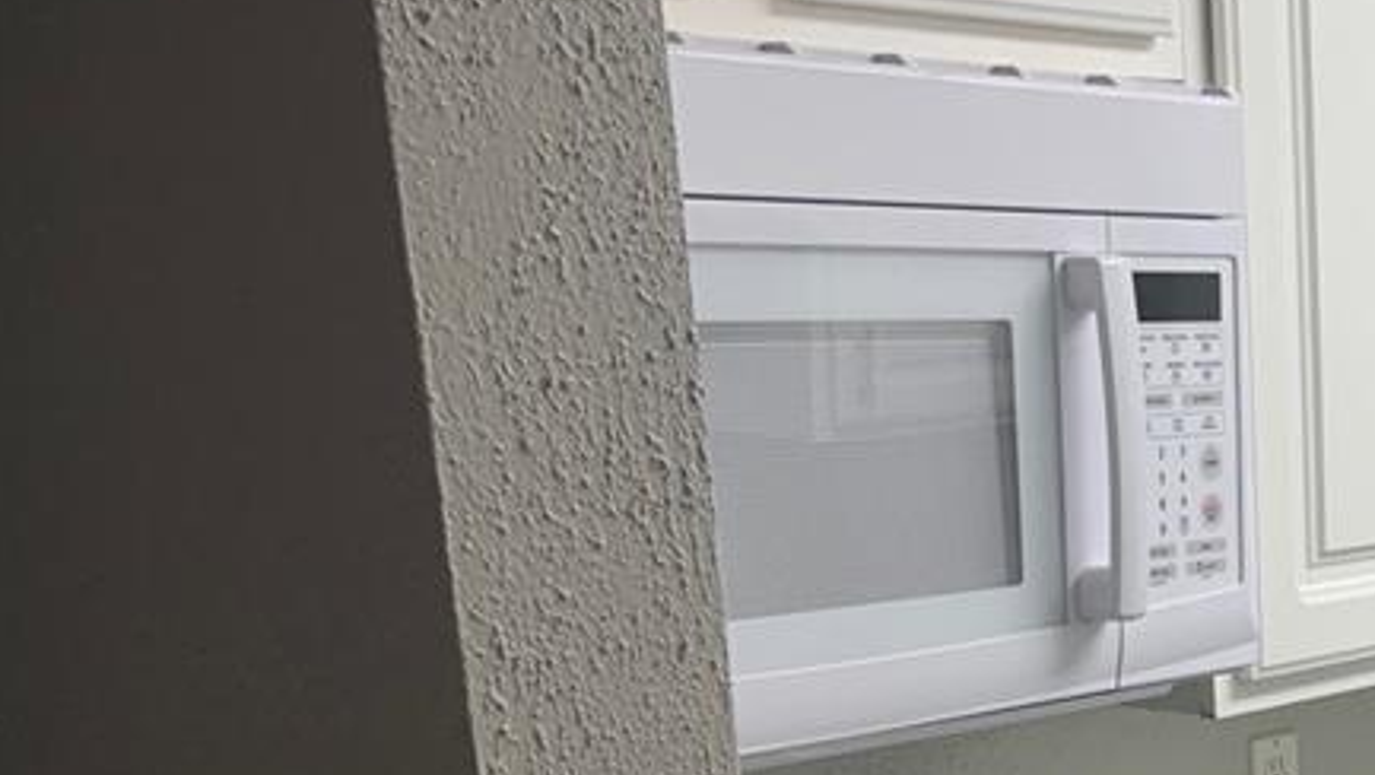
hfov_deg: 28.6
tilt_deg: -17.6
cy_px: 1020
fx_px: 2444
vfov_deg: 16.9
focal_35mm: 67
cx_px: 1502
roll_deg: +0.8
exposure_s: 1/120
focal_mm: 4.25
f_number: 1.8
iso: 64
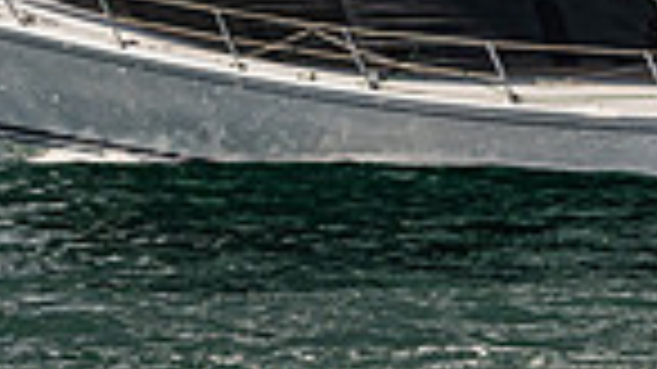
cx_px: 540
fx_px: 18721
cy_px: -294
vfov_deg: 1.1
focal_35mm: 1075
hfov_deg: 2.0
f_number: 5.6
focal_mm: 200
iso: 400
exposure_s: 1/5000
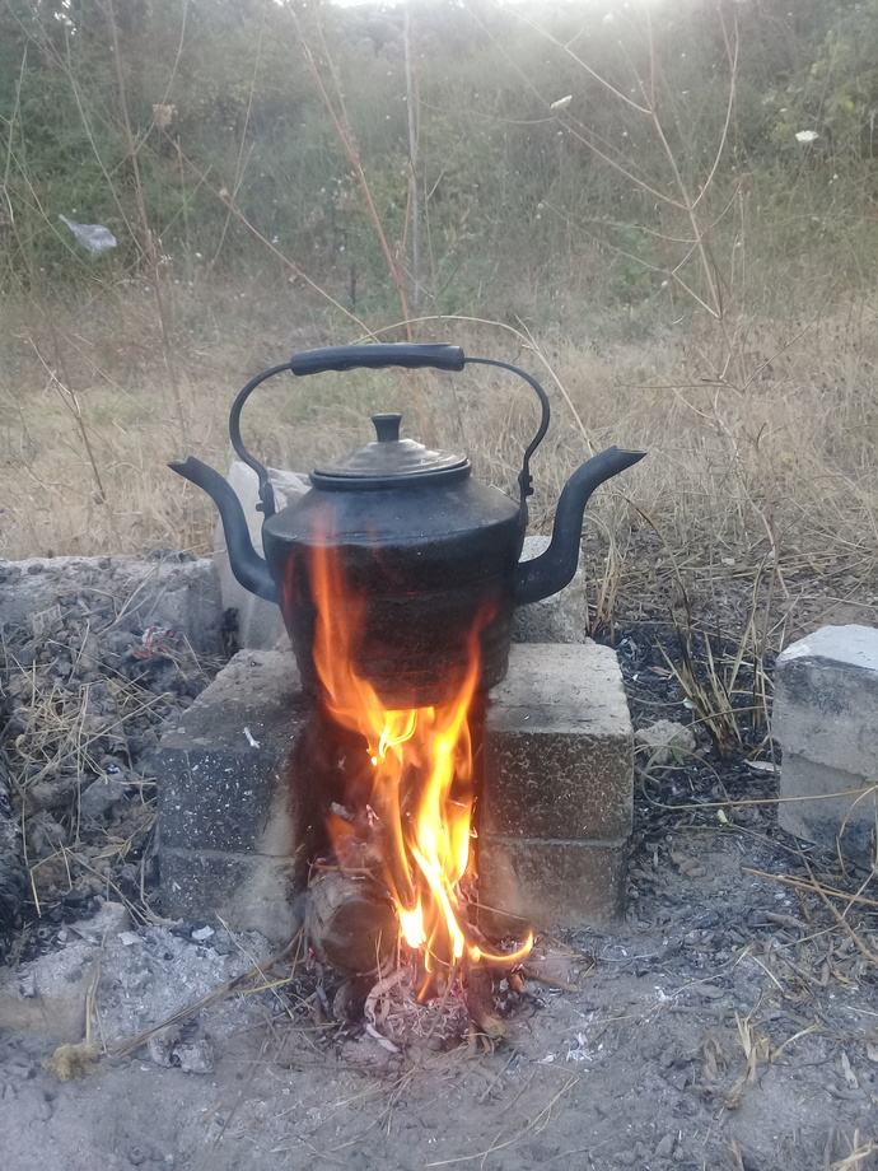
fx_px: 1048
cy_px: 586
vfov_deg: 58.4
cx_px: 439
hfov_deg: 45.4
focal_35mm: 31
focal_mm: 3.3
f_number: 2.2
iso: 50
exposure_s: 1/40
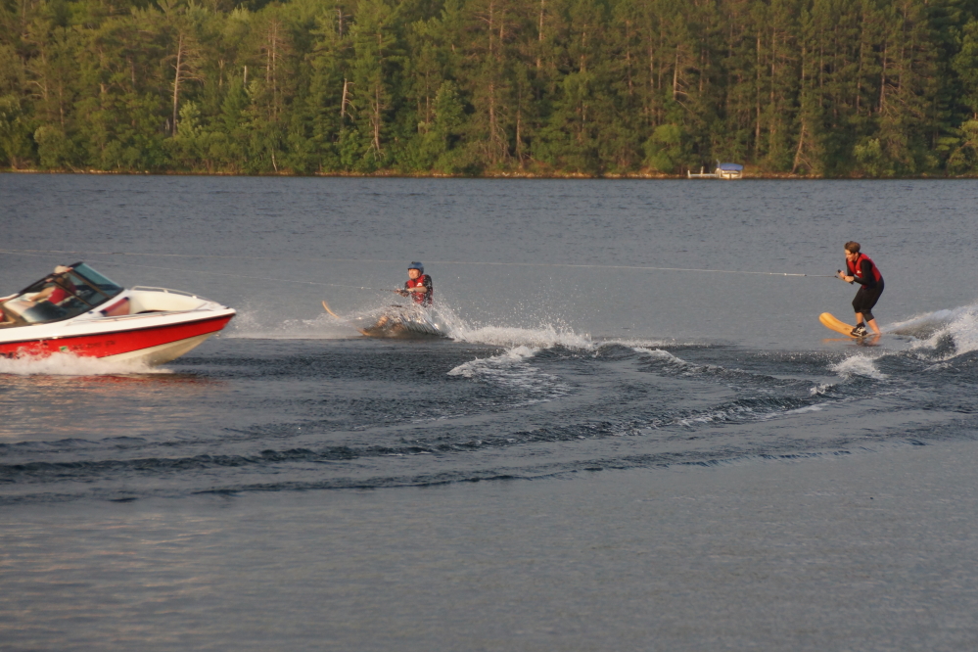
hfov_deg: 9.8
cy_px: 326
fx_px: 5705
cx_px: 489
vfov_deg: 6.5
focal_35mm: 210
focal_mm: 140
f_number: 5.6
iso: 400
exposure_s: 1/250
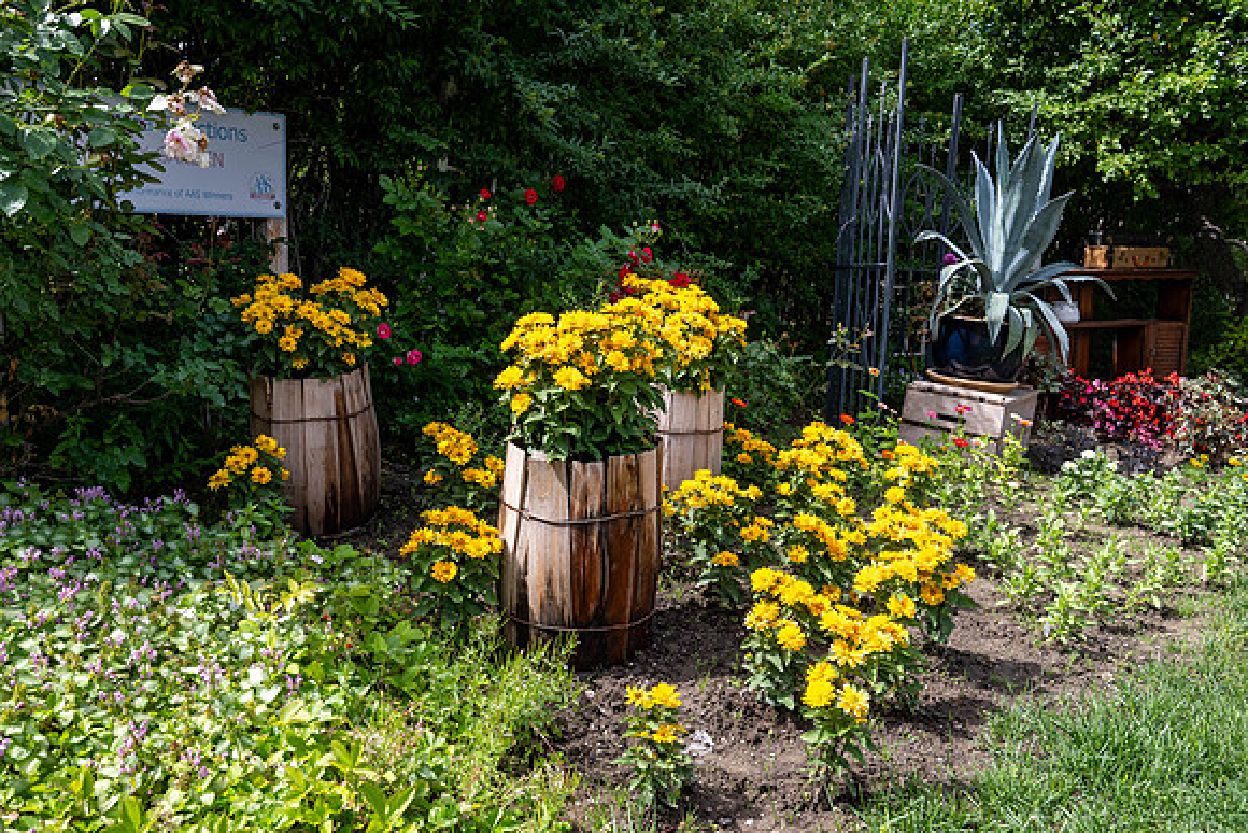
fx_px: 1007
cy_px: 416
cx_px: 598
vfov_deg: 44.9
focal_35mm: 29
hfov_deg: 63.6
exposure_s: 1/800
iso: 320
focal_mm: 24
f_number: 6.3
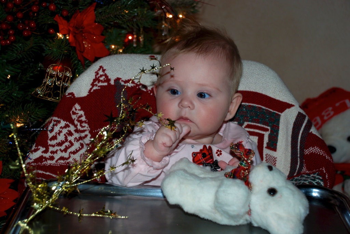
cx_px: 175
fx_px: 584
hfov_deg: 33.4
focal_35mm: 60
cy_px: 117
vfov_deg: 22.7
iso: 200
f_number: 4.5
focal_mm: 40
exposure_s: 1/60
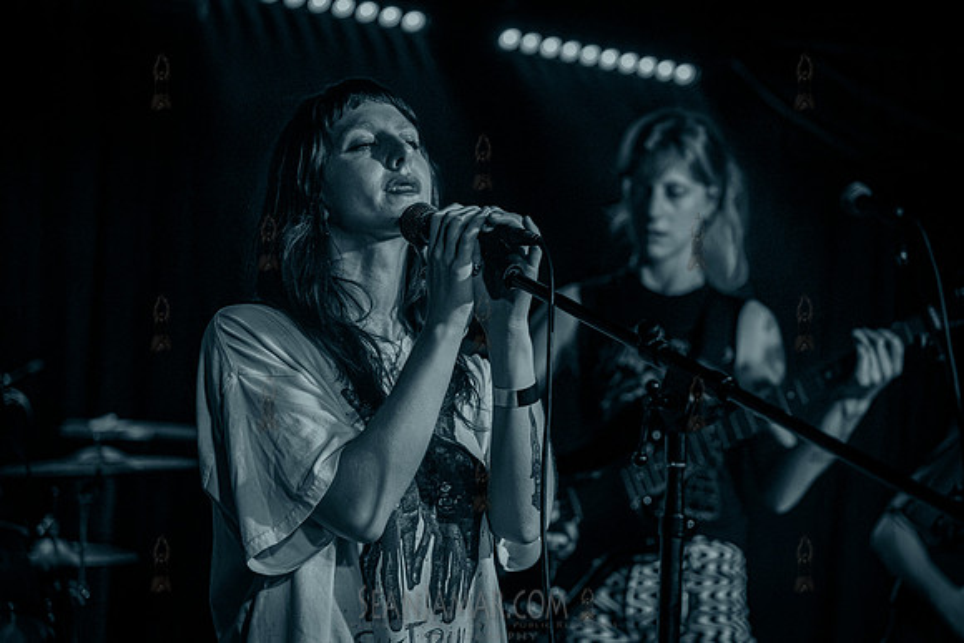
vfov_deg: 16.5
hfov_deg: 24.5
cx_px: 482
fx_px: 2223
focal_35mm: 83
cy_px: 322
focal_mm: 83
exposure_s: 1/320
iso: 16000
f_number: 3.2
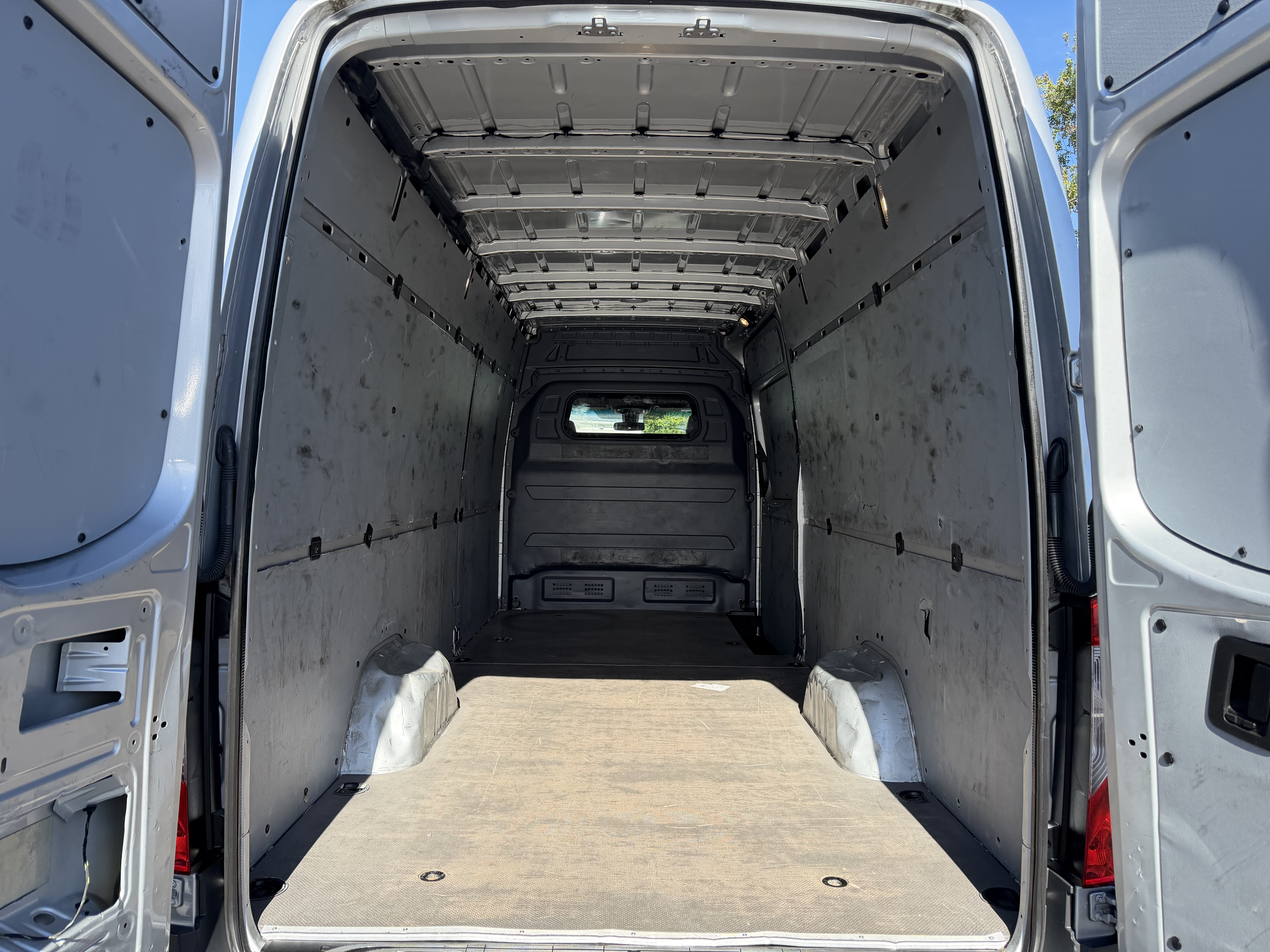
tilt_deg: -1.2
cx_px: 635
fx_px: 881
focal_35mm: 24
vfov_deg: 56.8
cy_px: 476
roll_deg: -1.5
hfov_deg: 71.6
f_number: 1.78
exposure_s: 1/1901
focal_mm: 6.76
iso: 100
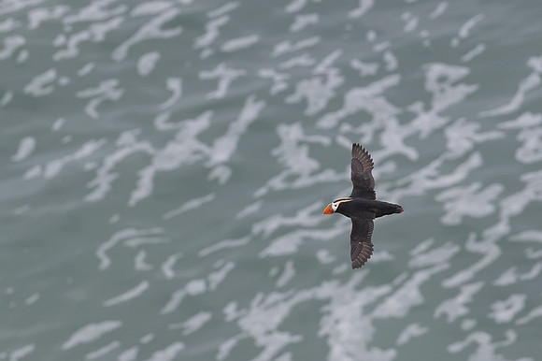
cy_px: 261
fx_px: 9412
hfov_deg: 3.3
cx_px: 424
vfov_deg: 2.2
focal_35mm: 626
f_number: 6.3
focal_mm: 400
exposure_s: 1/2500
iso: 1250
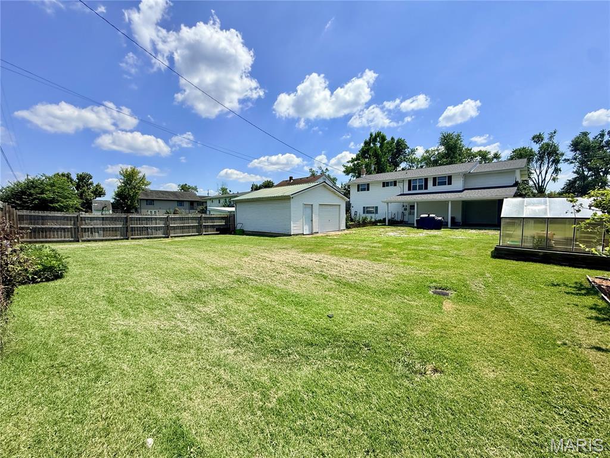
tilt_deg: -3.6
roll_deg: +0.3
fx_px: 247
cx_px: 305
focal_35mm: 14
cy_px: 229
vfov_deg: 85.7
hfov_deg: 102.1
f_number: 2.2
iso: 50
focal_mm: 2.22
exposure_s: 1/2410
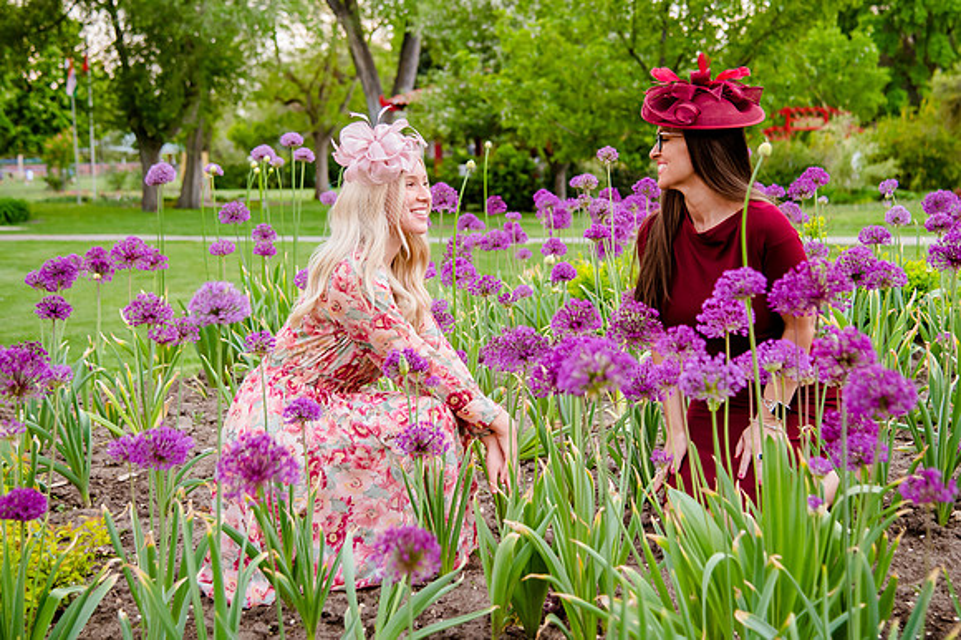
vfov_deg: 21.2
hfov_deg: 31.4
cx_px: 523
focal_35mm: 64
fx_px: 1709
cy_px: 246
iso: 1600
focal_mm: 52
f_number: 4
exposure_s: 1/100
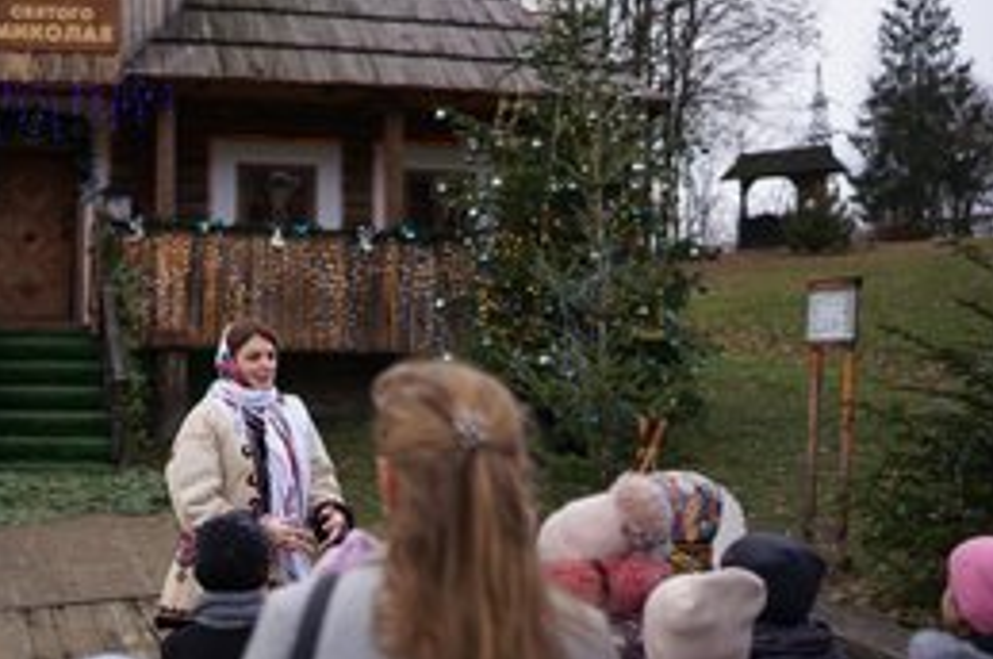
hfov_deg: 36.2
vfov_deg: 25.0
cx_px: 265
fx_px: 1488
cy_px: 349
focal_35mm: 54
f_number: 1.4
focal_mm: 35
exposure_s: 1/8000
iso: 500
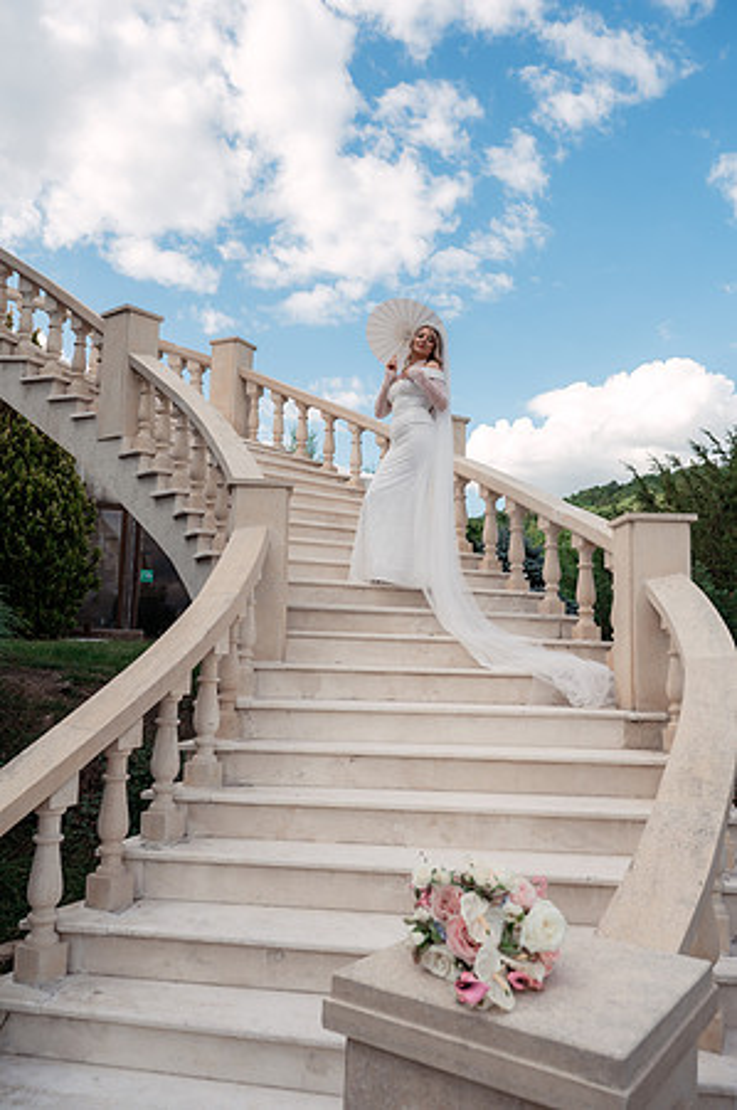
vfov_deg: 65.5
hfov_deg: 46.3
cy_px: 555
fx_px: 862
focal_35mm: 28
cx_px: 368
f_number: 4.5
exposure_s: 1/500
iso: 160
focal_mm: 28
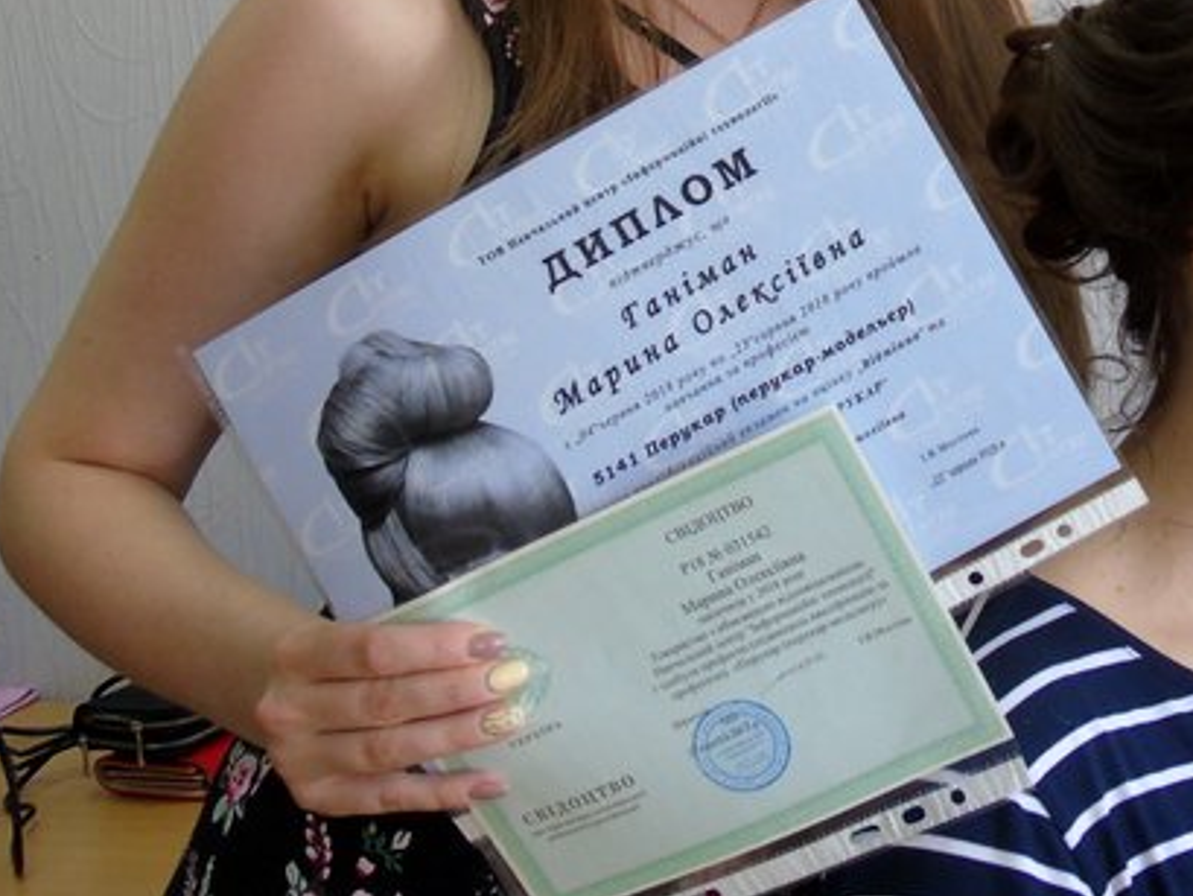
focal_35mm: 90
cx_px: 986
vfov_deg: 16.2
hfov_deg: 21.4
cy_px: 96
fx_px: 3103
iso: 200
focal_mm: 8.2
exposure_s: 1/30
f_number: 4.1
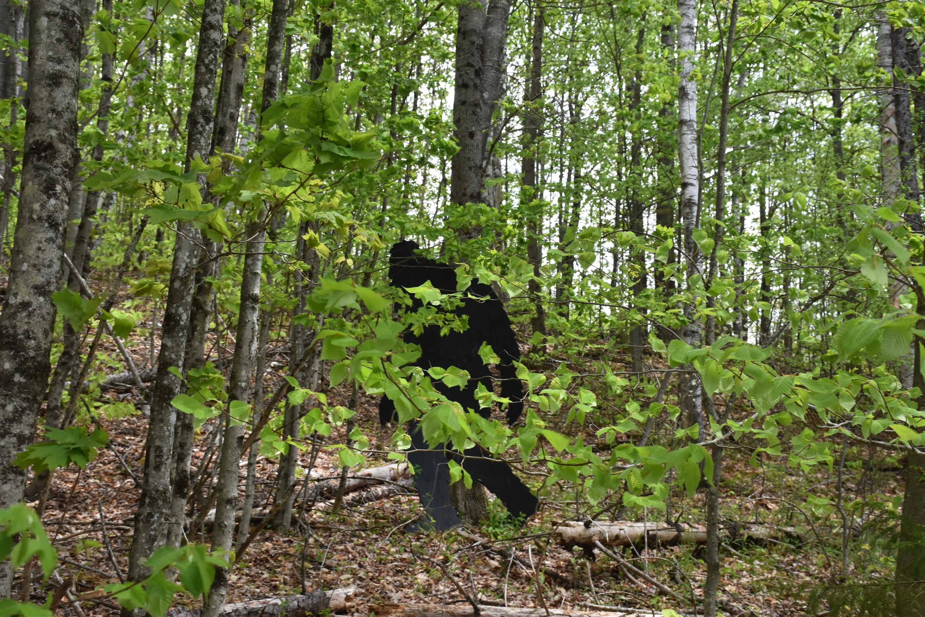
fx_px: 1233
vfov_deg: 28.1
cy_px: 308
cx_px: 462
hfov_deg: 41.1
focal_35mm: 48
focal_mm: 32
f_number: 8
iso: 800
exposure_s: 1/250
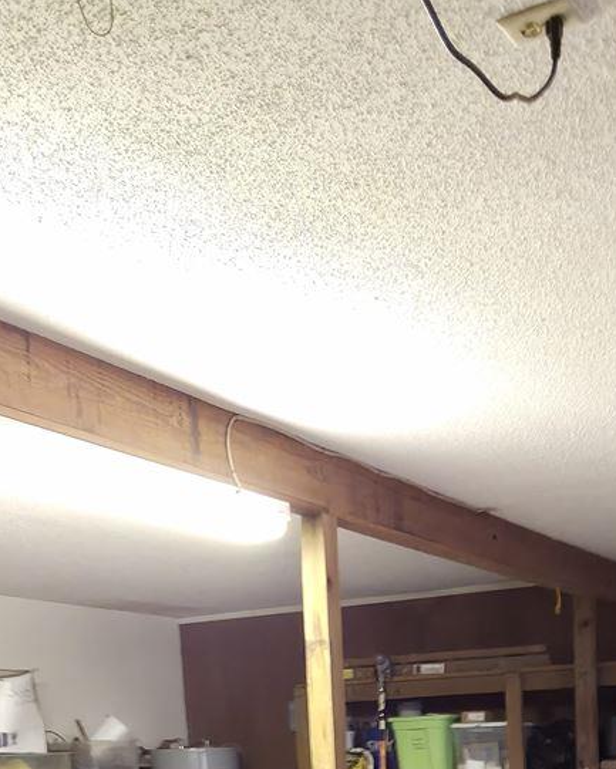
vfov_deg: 31.1
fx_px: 1094
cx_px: 475
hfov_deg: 30.8
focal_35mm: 48
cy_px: 974
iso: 250
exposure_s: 1/6.32
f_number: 1.9
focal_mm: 2.2
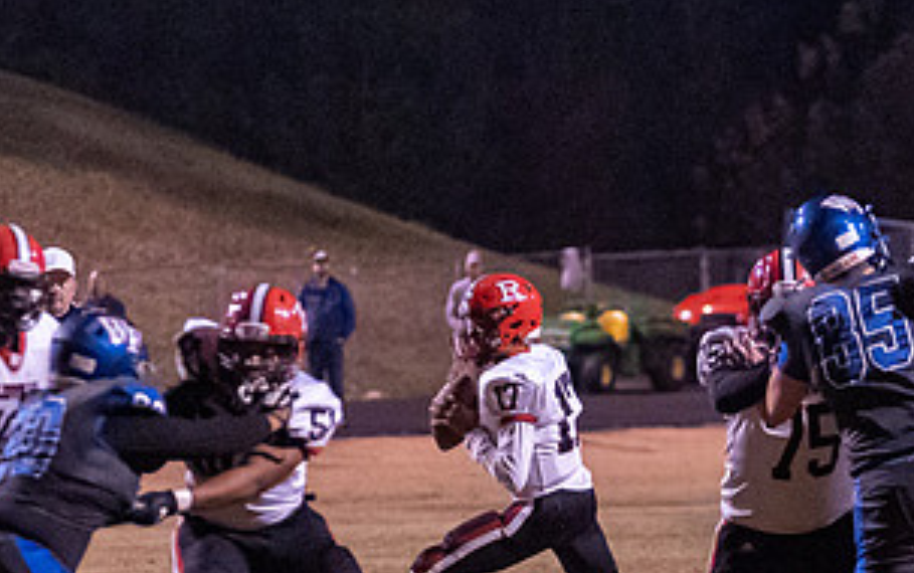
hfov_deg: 5.5
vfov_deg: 3.4
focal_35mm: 385
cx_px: 608
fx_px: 9599
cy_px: 412
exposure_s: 1/640
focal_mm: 122
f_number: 2.8
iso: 10000
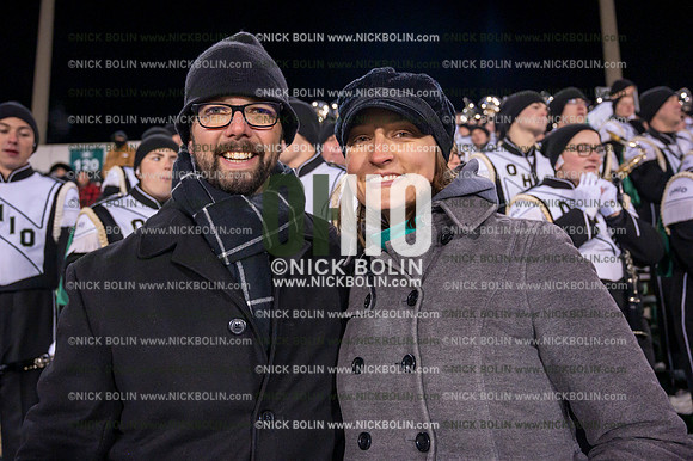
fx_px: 587
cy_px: 230
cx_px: 346
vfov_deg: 42.9
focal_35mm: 30
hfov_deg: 61.1
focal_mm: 30.5
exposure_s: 1/640
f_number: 4.5
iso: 5000
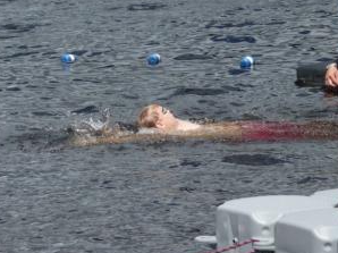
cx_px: 187
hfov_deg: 4.7
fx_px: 4107
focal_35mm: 421
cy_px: 143
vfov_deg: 3.5
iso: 100
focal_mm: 47
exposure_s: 1/640
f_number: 4.9
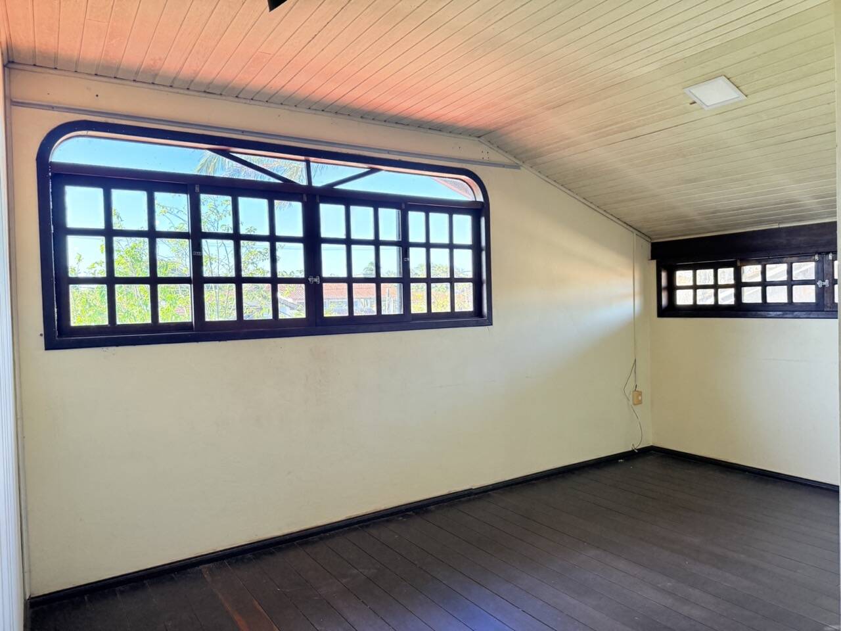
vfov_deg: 56.8
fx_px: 583
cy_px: 316
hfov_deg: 71.6
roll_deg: +1.2
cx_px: 420
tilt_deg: -1.0
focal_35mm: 24
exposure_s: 1/232
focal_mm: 6.76
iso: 160
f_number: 1.78
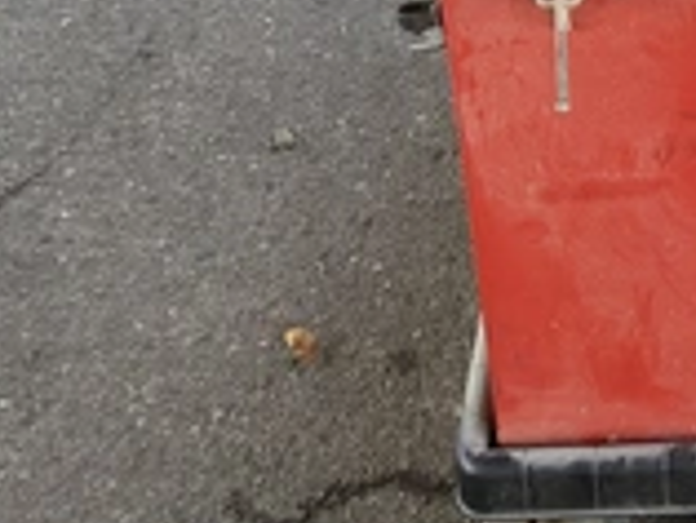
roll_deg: +0.8
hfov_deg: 23.5
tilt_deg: -37.1
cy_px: -93
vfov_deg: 17.8
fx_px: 1590
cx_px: 718
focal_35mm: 79
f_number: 2.4
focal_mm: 3.3
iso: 64
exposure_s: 1/120
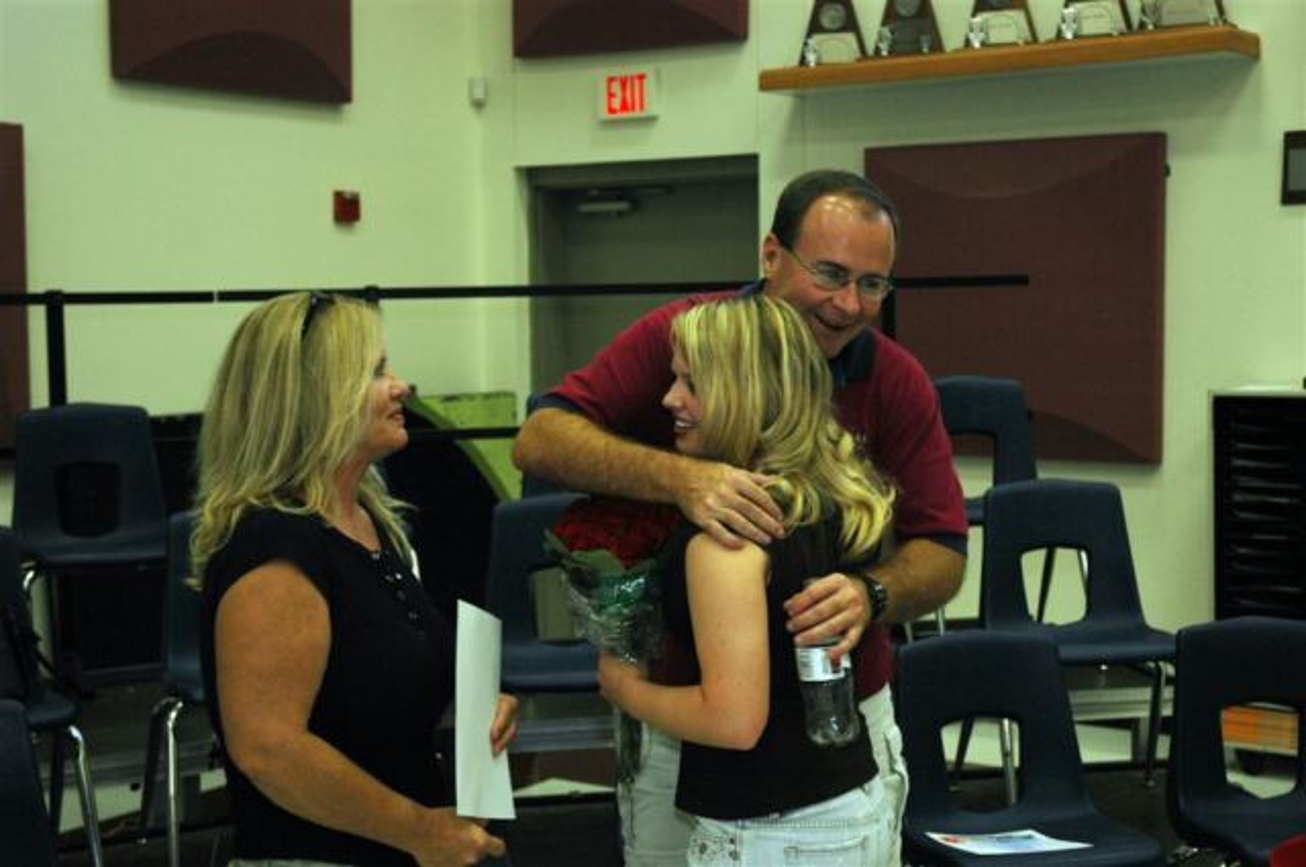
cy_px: 434
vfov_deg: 23.7
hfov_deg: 35.1
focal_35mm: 57
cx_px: 653
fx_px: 2065
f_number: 4.2
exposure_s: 1/60
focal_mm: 38
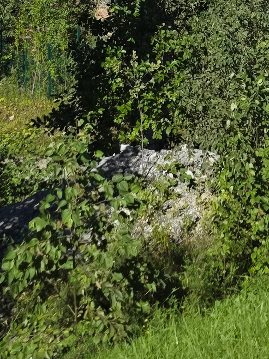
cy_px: -296
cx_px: 224
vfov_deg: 16.2
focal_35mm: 101
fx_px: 1046
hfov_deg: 14.5
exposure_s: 1/7333
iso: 80
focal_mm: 6.3
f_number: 1.7
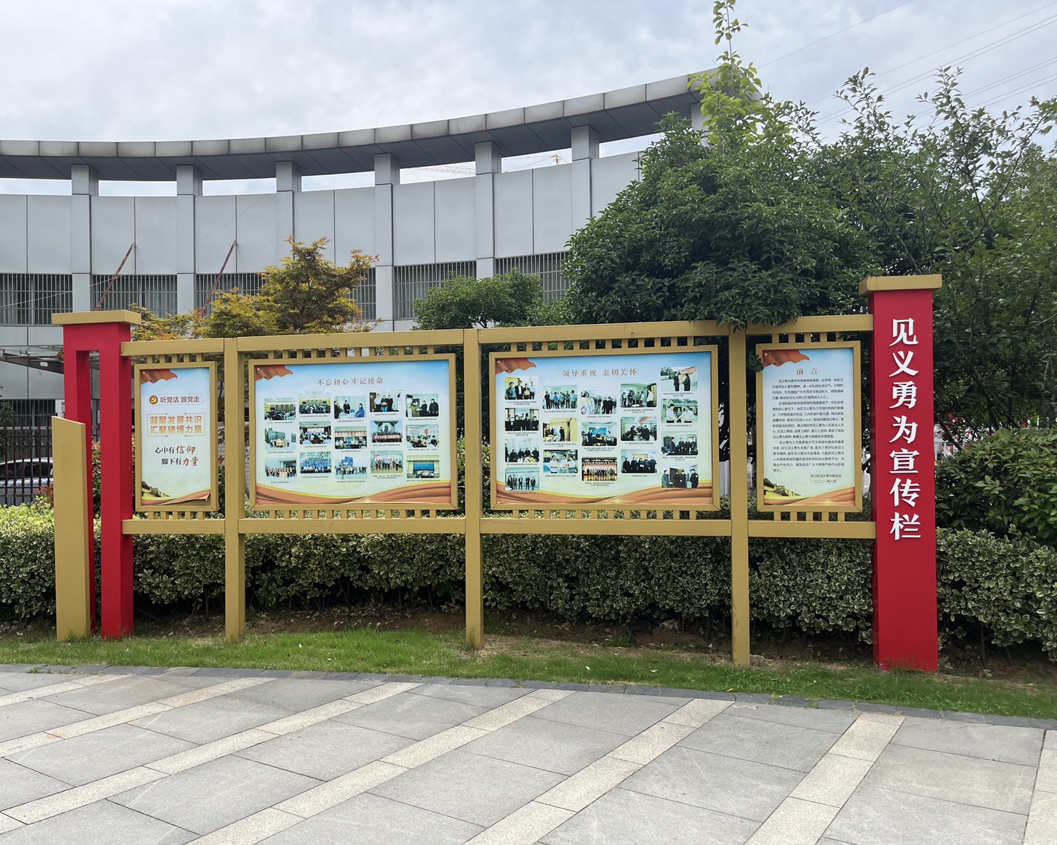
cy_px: 435
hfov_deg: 62.2
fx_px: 876
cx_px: 499
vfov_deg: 51.5
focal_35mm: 28
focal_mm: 5.1
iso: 50
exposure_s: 1/1832
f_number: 1.6
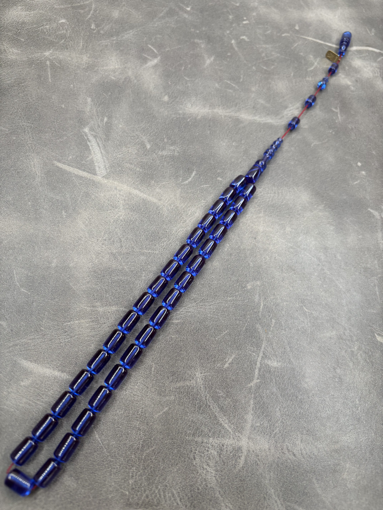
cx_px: 192
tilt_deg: -64.0
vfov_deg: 67.3
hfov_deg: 53.1
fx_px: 384
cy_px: 255
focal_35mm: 26
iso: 100
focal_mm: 5.96
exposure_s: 1/100
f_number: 1.6
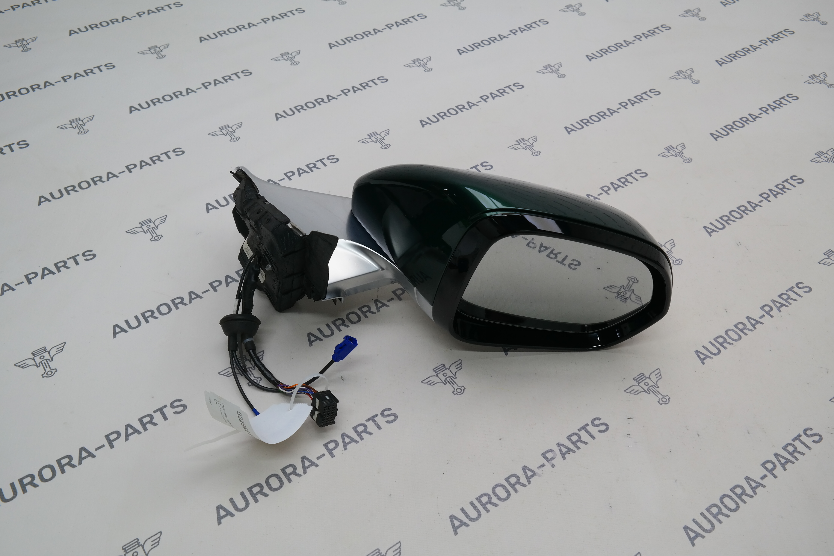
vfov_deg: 43.6
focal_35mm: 30
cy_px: 278
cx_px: 417
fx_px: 695
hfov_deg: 61.9
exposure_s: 1/40
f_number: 7.1
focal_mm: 20
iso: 200
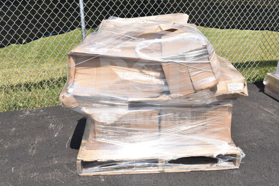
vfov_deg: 34.2
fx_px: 302
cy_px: 93
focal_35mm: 39
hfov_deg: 49.5
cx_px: 140
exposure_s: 1/400
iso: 200
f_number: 8
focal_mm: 26
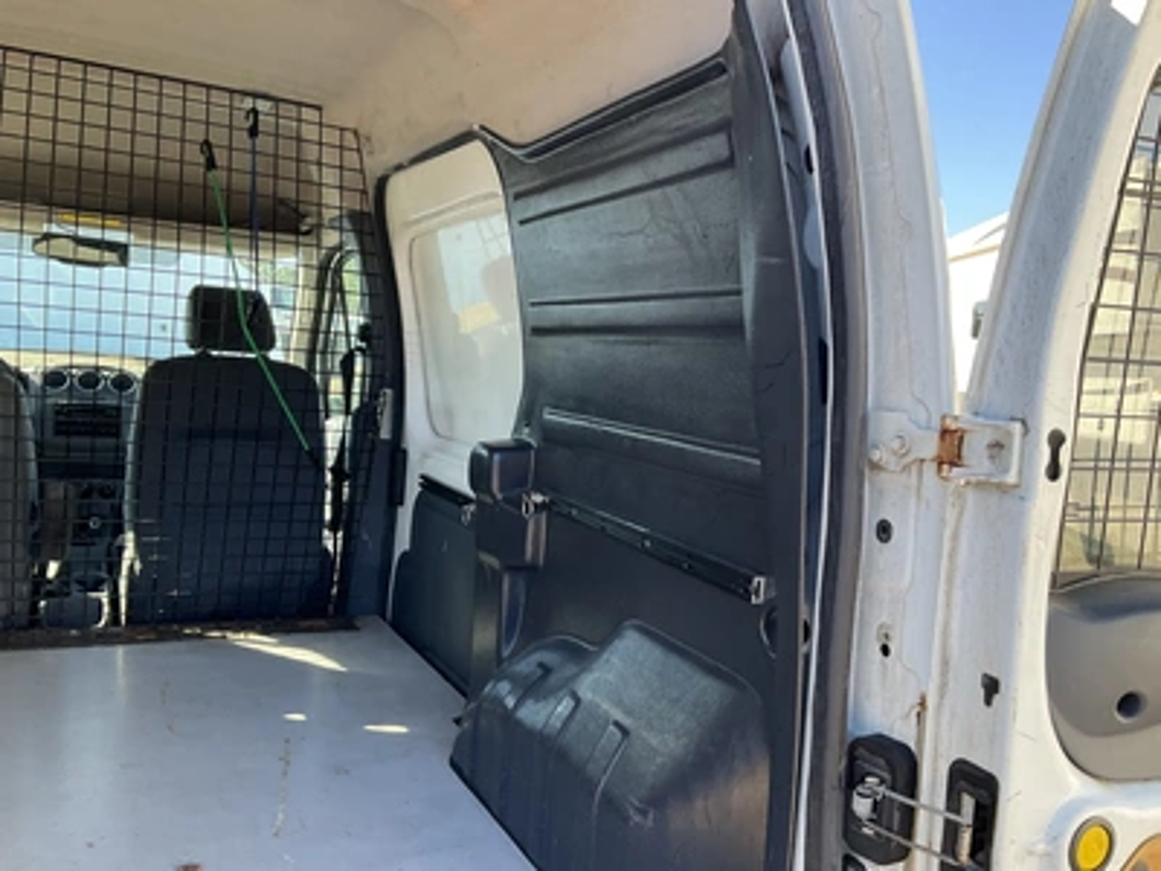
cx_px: 580
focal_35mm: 29
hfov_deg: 61.7
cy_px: 436
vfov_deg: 48.2
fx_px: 973
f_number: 1.8
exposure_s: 1/163
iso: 32
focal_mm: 3
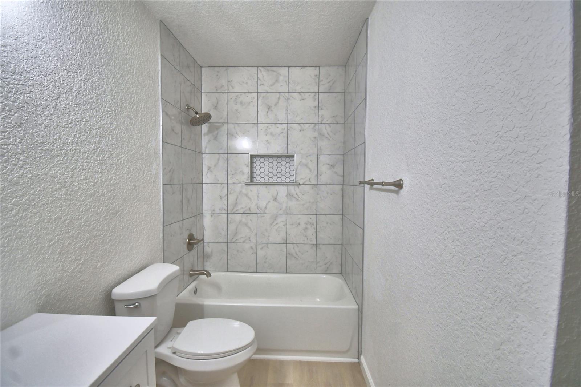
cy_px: 194
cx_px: 290
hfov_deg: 100.4
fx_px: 242
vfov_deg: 77.3
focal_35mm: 15
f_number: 4.5
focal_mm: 10
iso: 400
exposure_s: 1/125
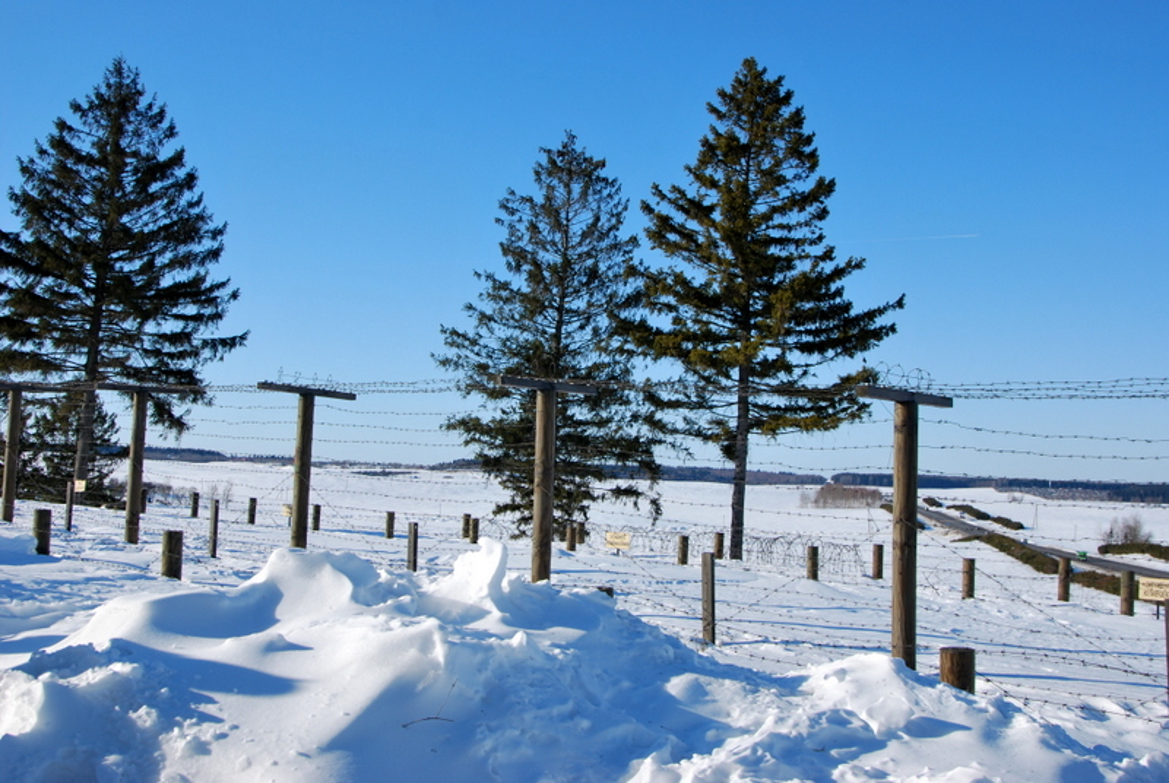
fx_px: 1171
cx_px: 584
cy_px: 392
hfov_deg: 53.1
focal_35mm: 36
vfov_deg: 37.0
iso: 100
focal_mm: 24
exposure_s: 1/250
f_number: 8
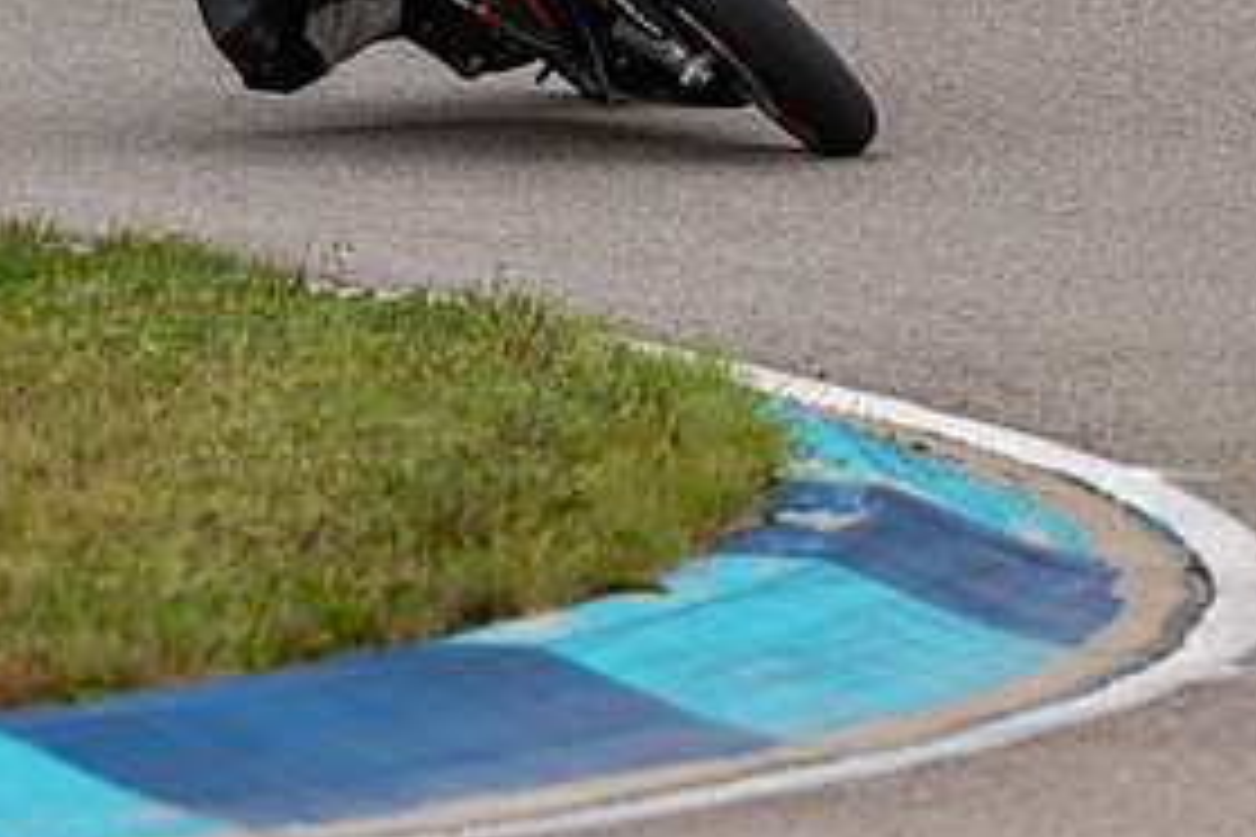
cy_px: 21
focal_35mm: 912
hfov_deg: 2.3
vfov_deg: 1.5
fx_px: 31816
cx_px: -70
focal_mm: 310
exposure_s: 1/1250
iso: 400
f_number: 6.3
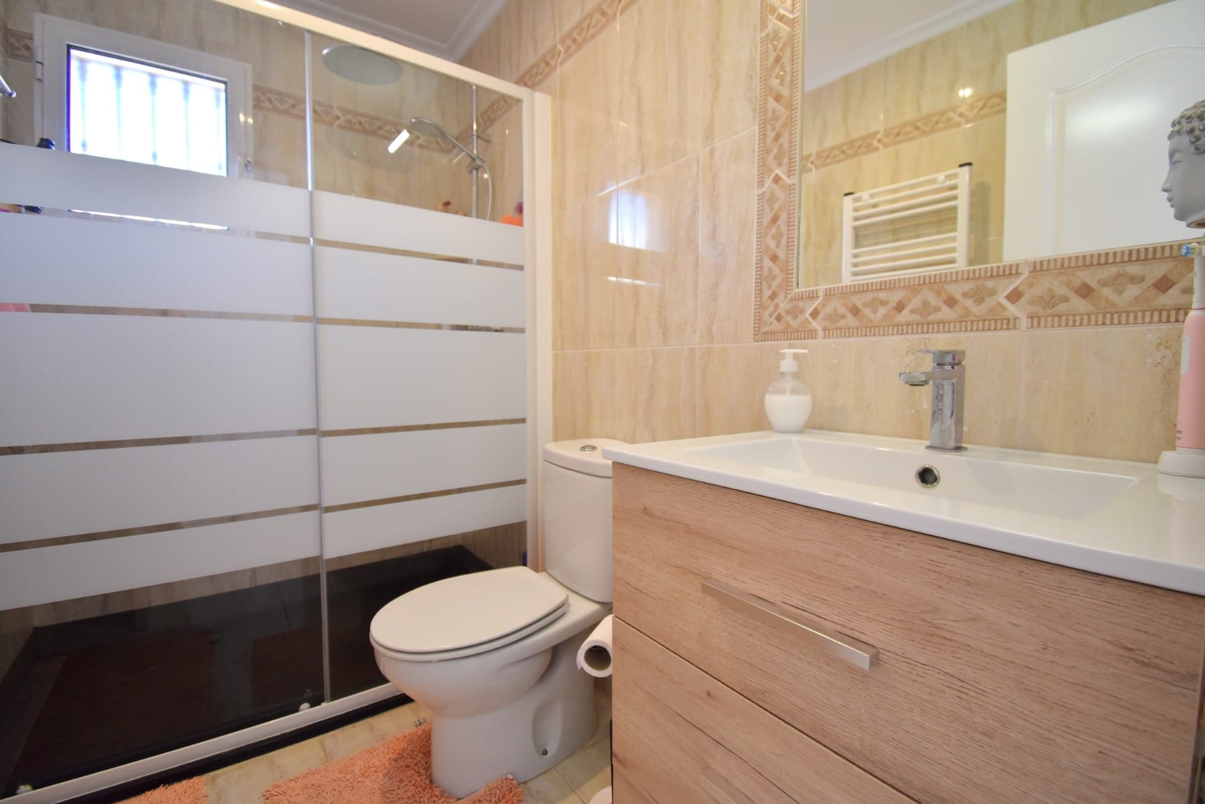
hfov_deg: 100.4
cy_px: 402
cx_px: 602
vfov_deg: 77.4
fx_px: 502
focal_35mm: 15
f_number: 4.5
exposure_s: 1/60
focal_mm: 10
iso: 400
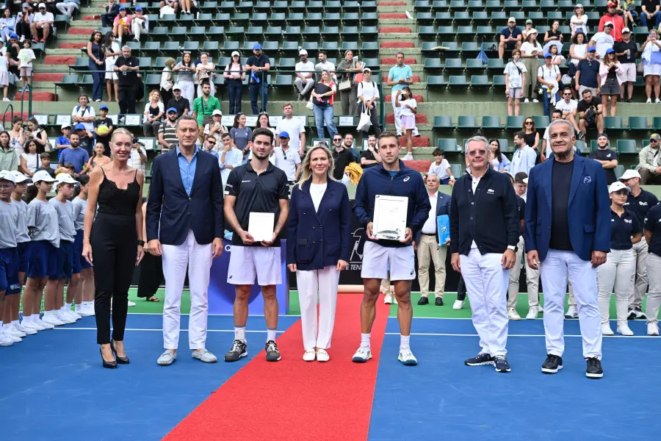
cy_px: 220
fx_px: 734
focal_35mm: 40
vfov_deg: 33.4
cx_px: 330
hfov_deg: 48.5
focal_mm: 40
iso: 100
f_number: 5.6
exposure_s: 1/160
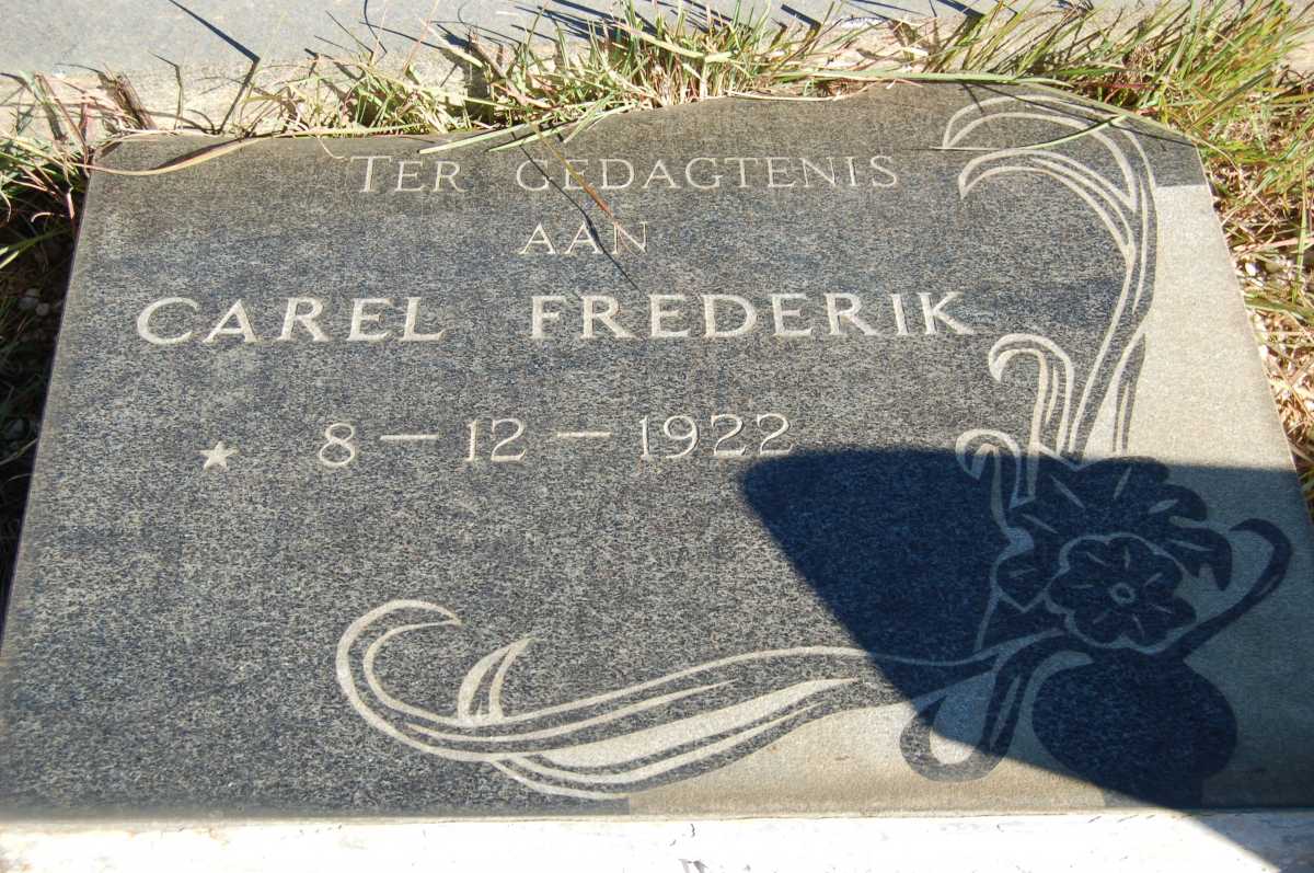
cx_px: 657
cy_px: 436
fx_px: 1750
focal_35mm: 48
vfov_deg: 28.0
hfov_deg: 41.2
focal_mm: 32
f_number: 6.3
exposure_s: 1/200
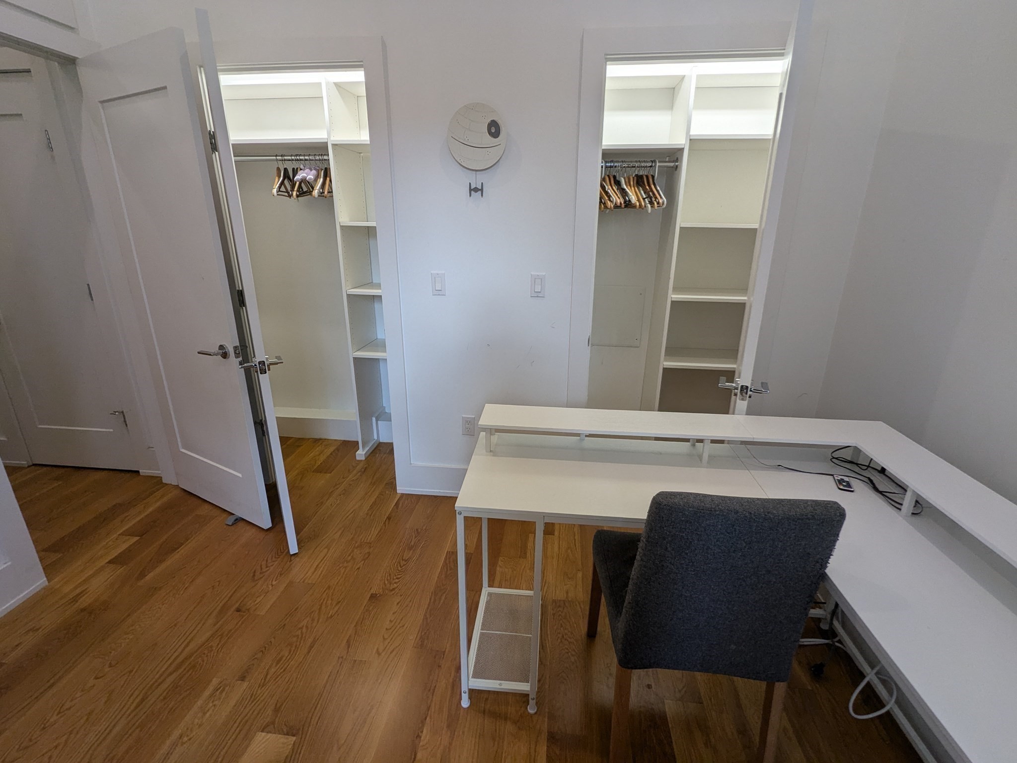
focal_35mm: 16
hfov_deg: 94.5
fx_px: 470
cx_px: 508
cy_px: 382
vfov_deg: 78.1
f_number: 2.2
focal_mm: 2.35
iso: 58
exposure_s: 1/60
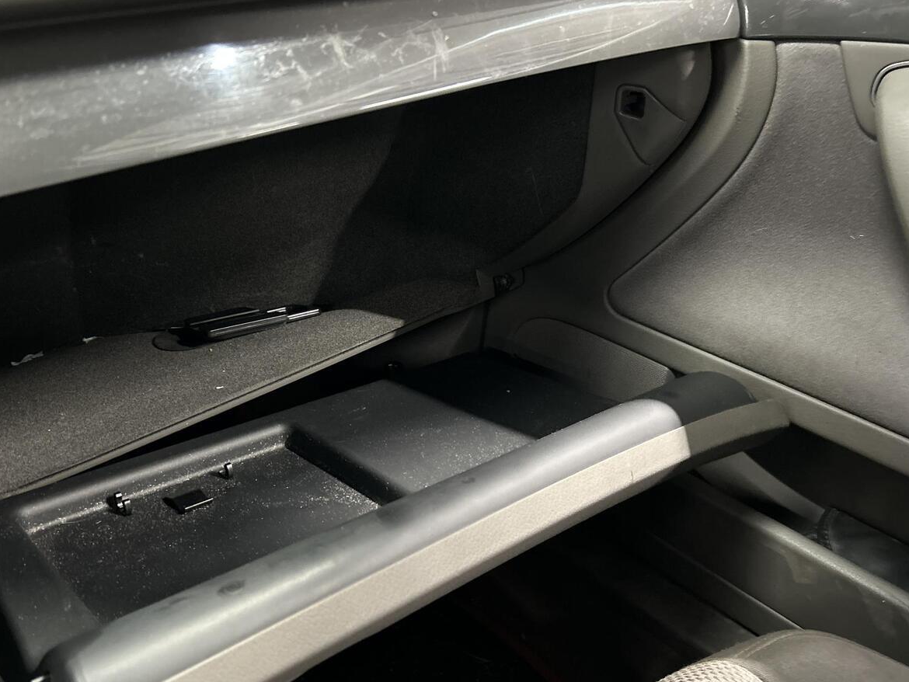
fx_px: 840
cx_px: 370
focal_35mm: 32
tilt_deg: -33.6
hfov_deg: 56.4
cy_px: 393
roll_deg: -0.1
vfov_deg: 44.0
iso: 640
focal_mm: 5.7
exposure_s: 1/28
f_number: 1.5
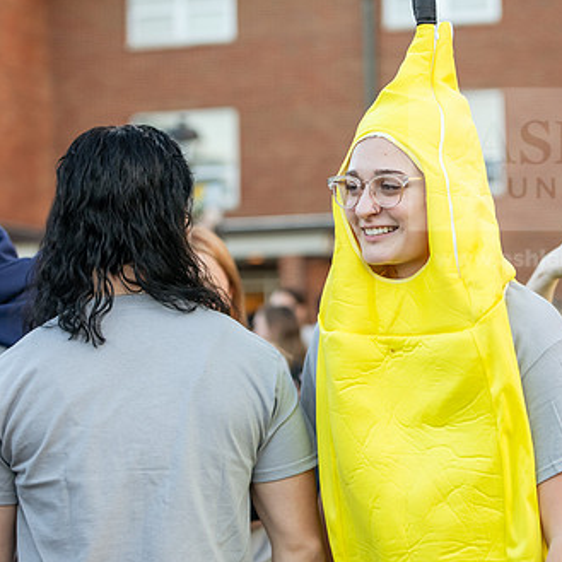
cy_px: 295
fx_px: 1929
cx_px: 357
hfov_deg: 16.6
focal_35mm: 105
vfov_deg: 16.6
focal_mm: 70
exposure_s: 1/400
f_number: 3.2
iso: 1000
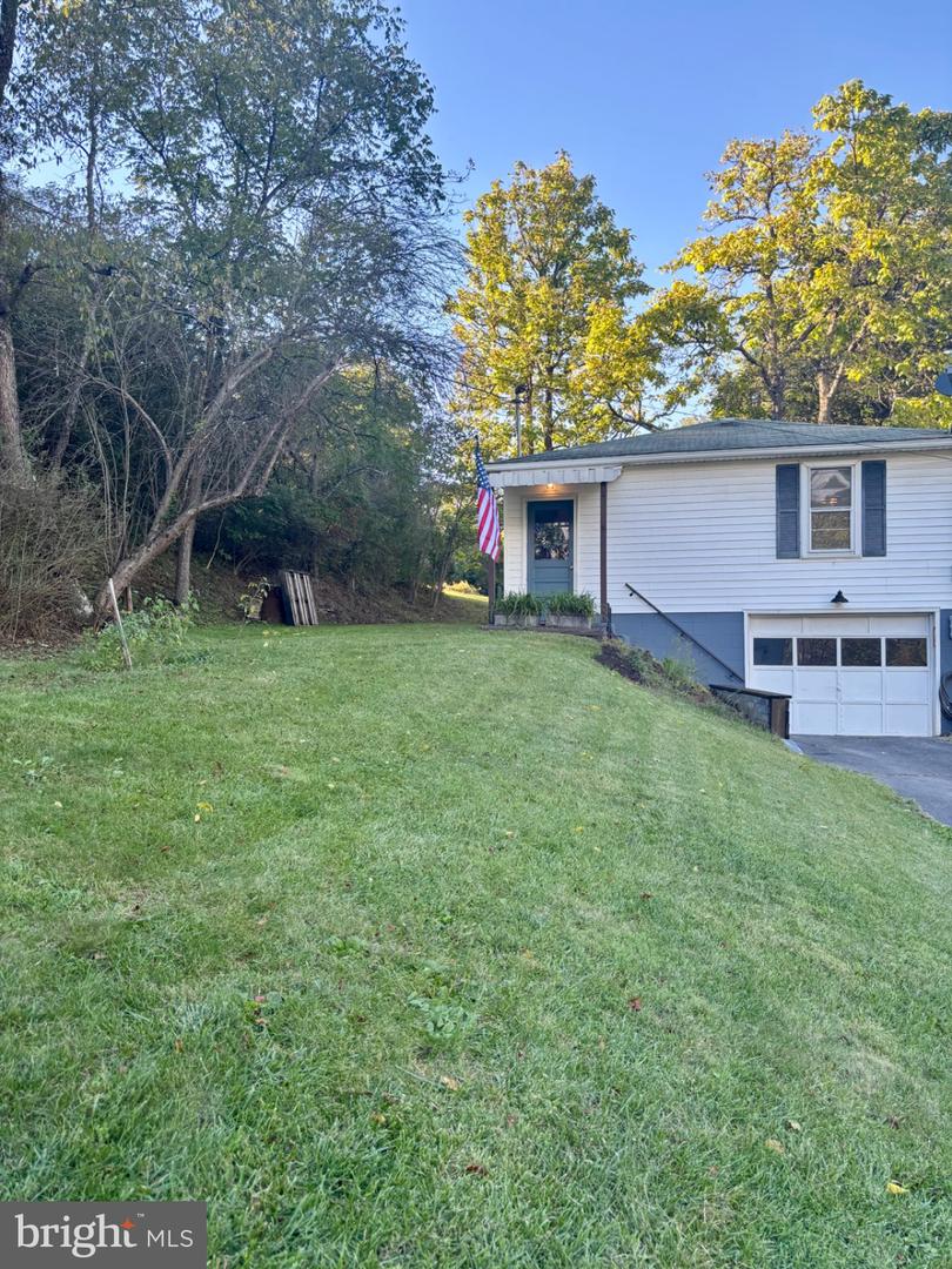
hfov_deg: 53.1
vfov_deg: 67.3
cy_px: 634
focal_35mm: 26
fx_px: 953
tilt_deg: -1.8
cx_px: 476
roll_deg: -0.3
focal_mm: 5.96
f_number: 1.6
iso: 50
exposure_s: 1/269
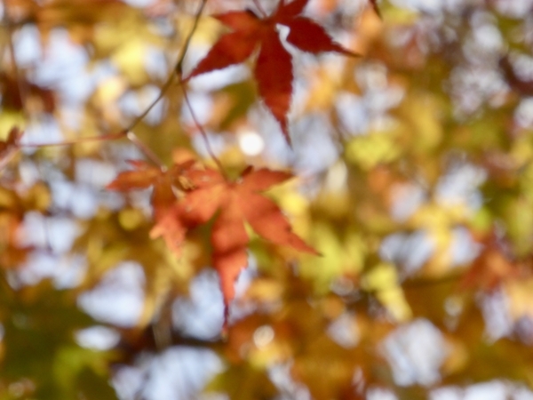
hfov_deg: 4.5
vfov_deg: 3.3
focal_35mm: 444
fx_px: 6836
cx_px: 266
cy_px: 200
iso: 320
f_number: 6
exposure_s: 1/400
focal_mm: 71.7
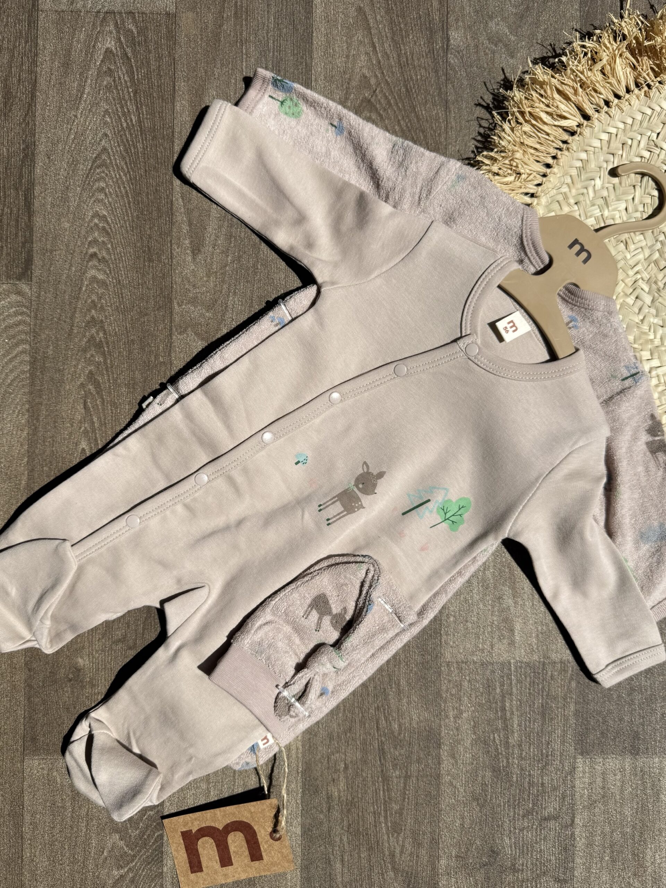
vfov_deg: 71.6
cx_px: 333
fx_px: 616
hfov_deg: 56.8
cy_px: 444
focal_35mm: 24
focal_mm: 6.76
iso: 80
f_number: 1.78
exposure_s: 1/8130
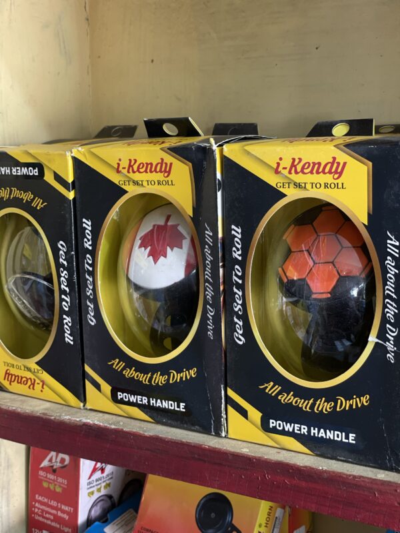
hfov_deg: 28.0
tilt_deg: -6.5
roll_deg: +1.6
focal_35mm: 52
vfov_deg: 36.8
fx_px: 801
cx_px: 200
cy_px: 266
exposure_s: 1/33
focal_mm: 6
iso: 200
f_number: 2
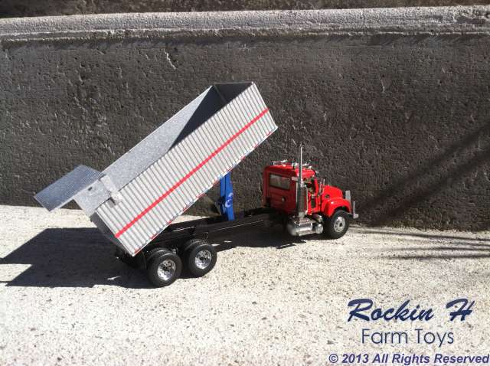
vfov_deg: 40.6
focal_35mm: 35
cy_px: 183
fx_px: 495
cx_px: 245
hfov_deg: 52.7
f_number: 2.8
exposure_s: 1/1579
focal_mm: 3.85
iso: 80
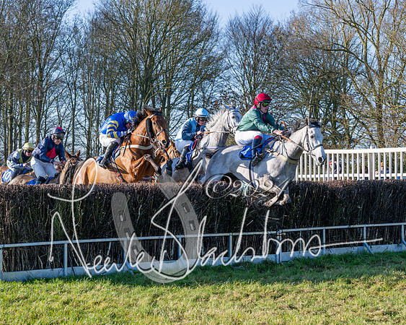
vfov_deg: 19.1
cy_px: 160
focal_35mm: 80
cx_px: 185
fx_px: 967
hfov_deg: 23.7
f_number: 5
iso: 400
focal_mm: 45
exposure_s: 1/1600
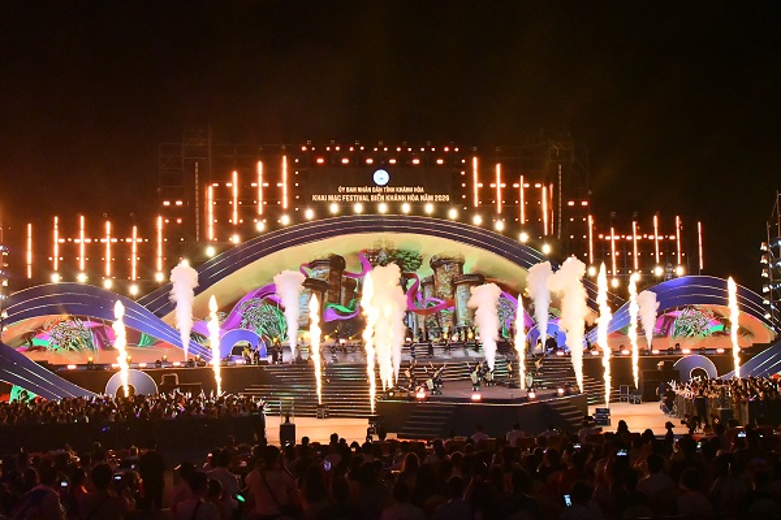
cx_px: 390
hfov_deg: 49.6
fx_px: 846
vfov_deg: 34.2
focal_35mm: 39
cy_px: 260
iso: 12800
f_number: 11
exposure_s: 1/500
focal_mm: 26
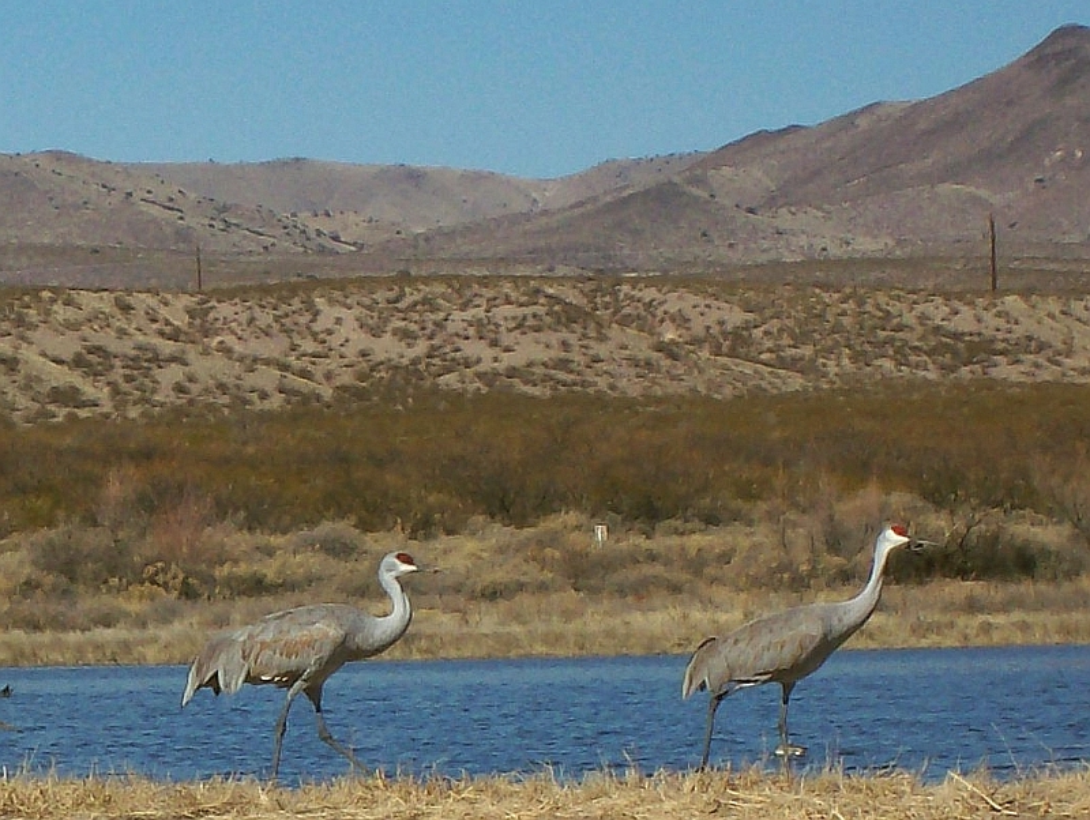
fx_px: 3310
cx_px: 545
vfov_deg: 14.1
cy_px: 410
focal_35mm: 105
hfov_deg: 18.7
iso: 80
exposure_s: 1/149
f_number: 12.8
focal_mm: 17.4
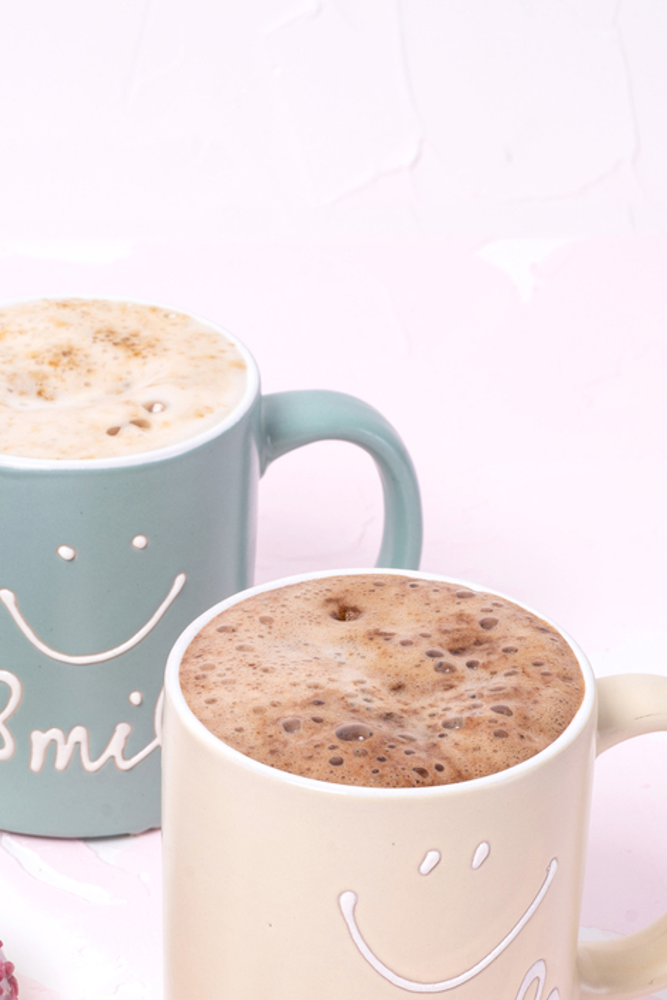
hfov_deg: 10.0
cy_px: 748
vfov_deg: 15.0
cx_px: 86
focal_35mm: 136
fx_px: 3778
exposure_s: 1/125
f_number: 16
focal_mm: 60
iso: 100
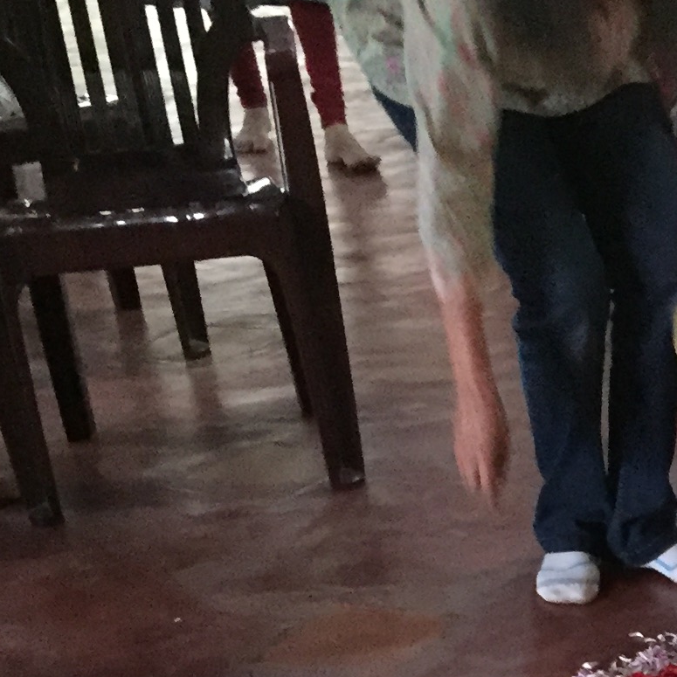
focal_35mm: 108
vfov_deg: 14.9
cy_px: 1041
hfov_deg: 14.9
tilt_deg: -33.6
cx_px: 1047
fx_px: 2390
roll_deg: -0.4
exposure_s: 1/17
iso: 250
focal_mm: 4.15
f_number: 2.2
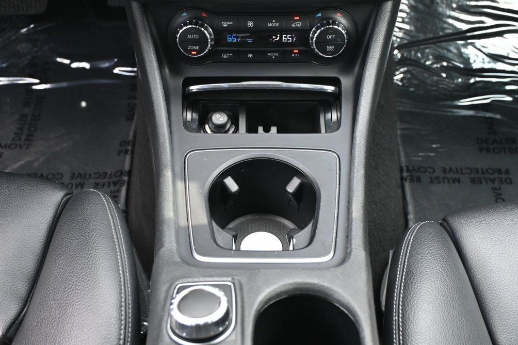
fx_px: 748
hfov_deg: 38.2
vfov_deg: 26.0
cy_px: 171
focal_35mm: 52
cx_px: 254
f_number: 5
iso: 1400
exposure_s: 1/125
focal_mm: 34
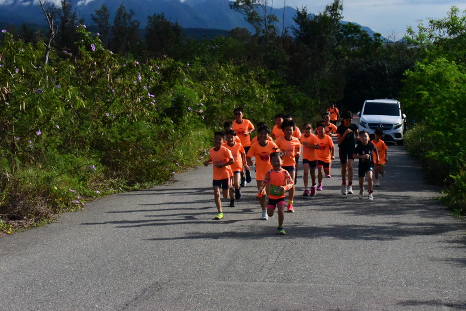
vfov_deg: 16.1
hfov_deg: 23.9
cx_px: 233
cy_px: 156
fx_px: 1101
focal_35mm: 85
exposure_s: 1/4000
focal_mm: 85
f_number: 29
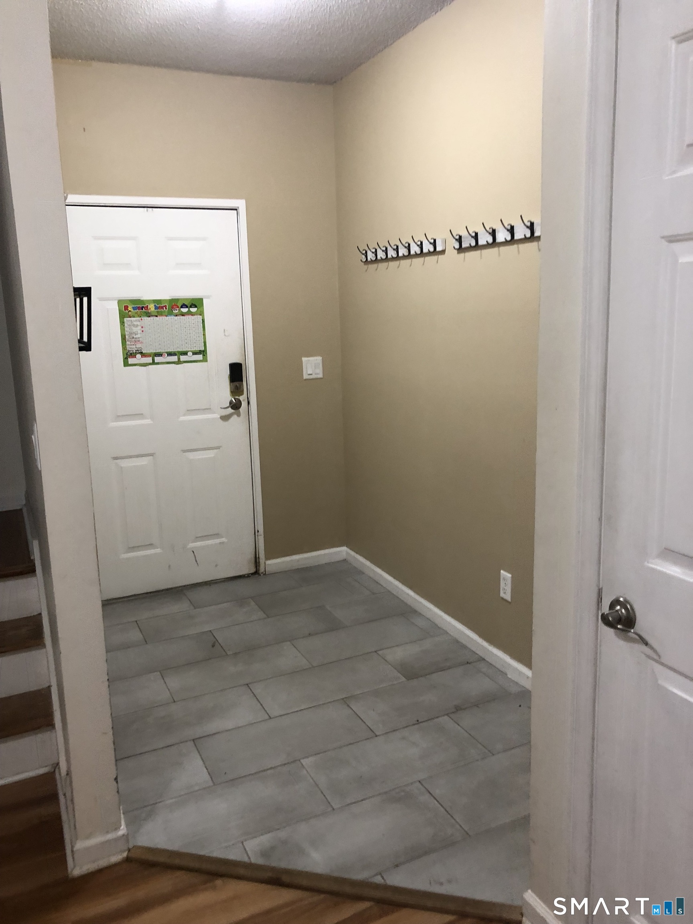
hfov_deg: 49.7
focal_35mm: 28
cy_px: 462
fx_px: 747
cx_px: 346
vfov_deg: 63.4
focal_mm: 3.99
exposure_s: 1/15
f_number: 1.8
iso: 50
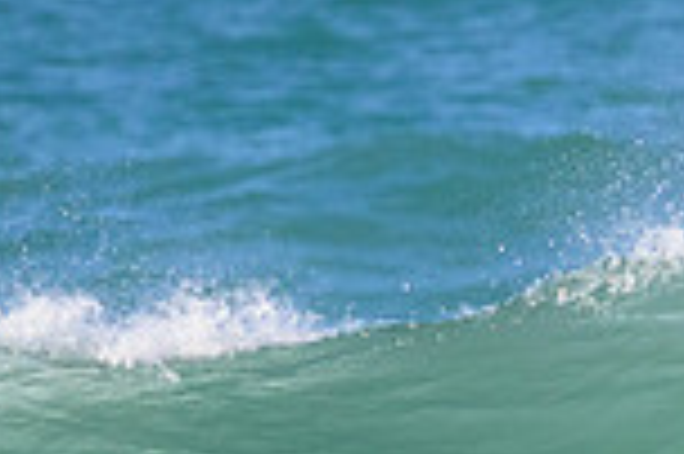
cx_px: 522
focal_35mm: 3051
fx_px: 57906
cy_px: 632
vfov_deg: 0.4
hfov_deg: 0.7
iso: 2000
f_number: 11
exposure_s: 1/2000
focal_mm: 800
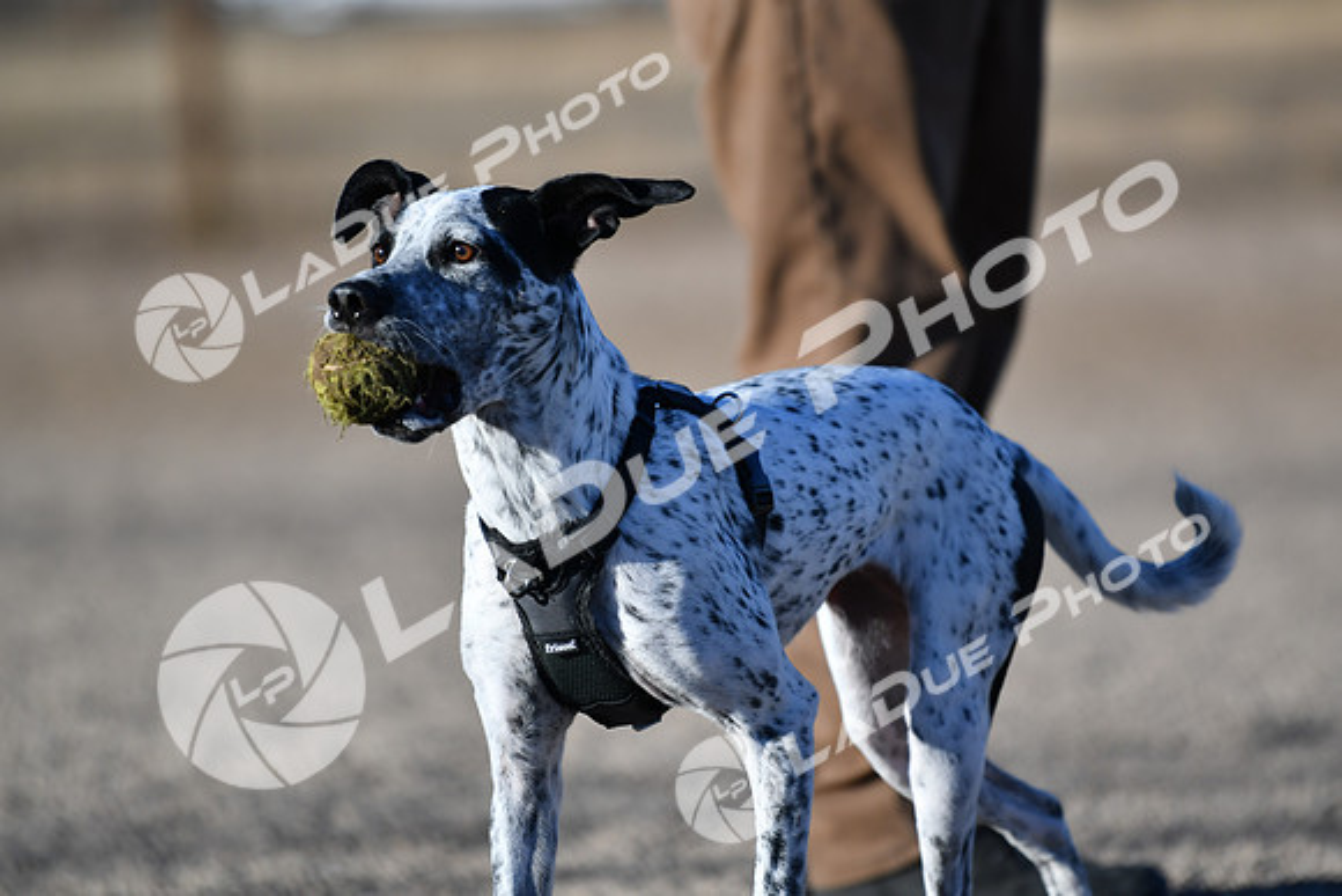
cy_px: 448
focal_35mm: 300
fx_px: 11185
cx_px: 671
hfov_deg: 6.9
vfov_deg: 4.6
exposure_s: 1/4000
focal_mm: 200
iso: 180
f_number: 2.8
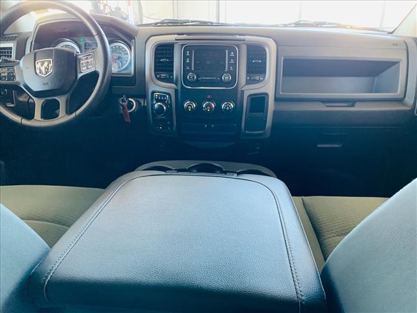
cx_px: 208
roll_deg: +0.5
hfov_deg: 67.3
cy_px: 156
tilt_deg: -25.0
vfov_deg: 53.1
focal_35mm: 26
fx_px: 313
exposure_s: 1/60
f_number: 1.8
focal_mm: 4.25
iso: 320
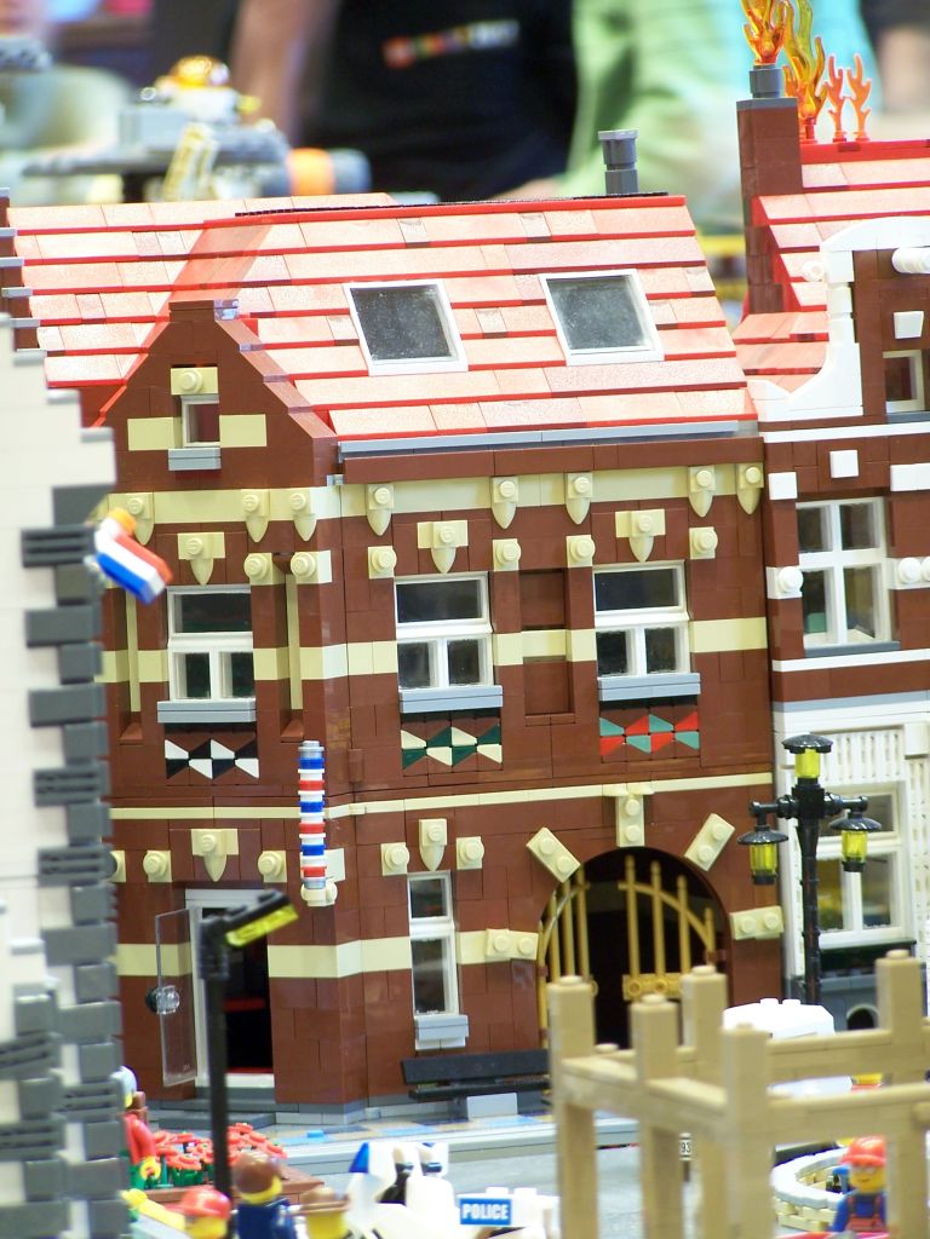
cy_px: 620
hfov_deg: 8.8
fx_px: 6054
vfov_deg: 11.7
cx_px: 465
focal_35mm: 169
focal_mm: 28
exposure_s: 1/3
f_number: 3.2
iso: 80
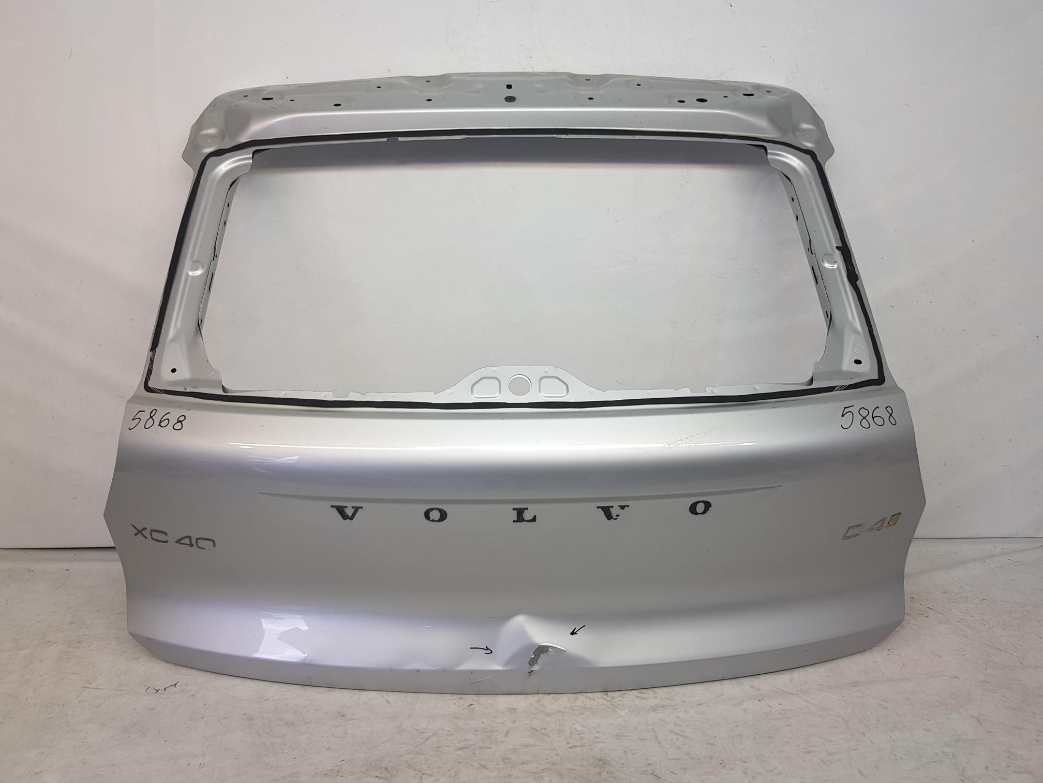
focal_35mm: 26
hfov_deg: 67.3
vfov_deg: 53.1
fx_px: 783
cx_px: 522
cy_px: 392
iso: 40
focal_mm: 4.2
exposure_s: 1/176
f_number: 1.7
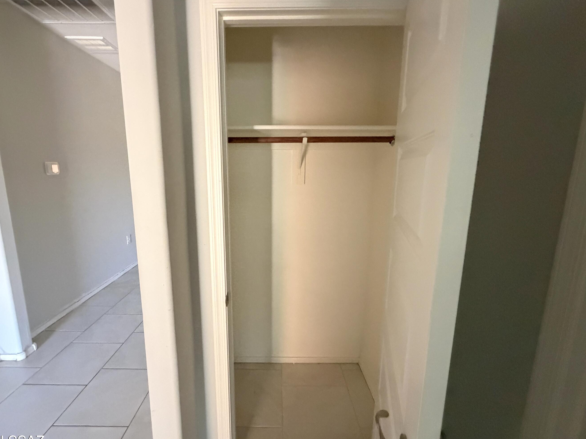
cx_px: 277
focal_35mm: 16
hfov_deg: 94.4
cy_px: 213
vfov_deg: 78.1
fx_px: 271
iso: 1000
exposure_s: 1/60
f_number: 2.2
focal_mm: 2.22
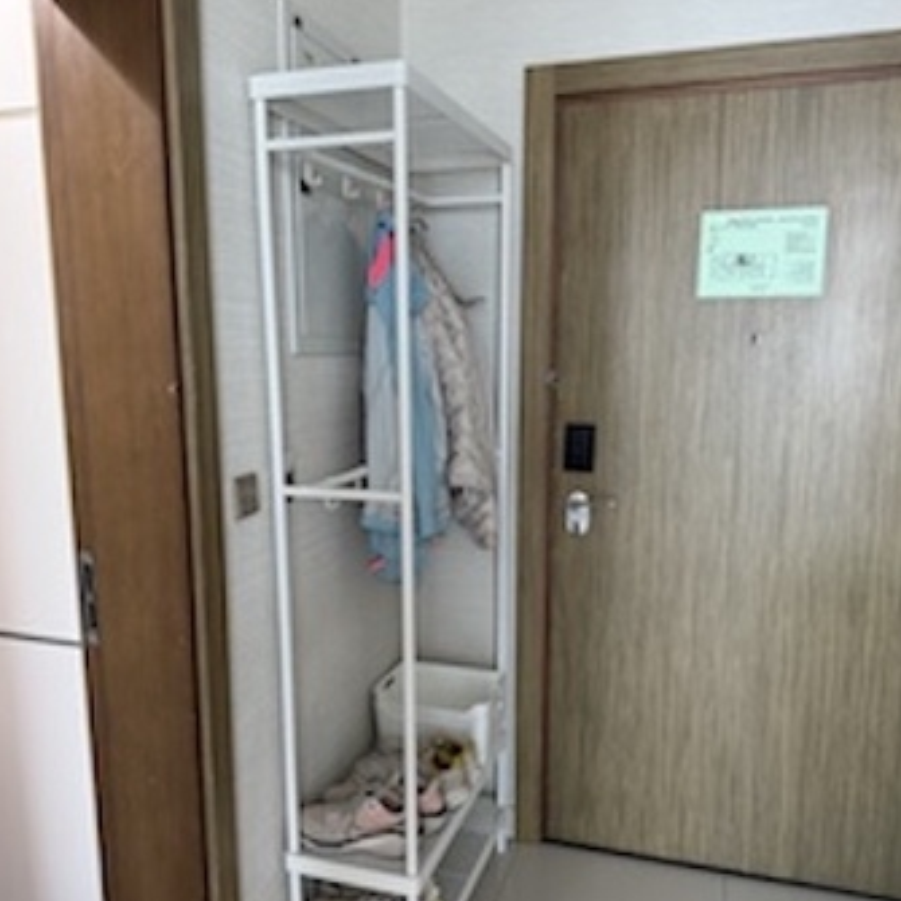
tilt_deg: -10.6
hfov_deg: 55.6
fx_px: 854
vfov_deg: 55.5
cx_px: 450
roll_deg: -0.1
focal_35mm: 29
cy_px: 503
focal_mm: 6.76
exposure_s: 1/60
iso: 250
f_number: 1.78
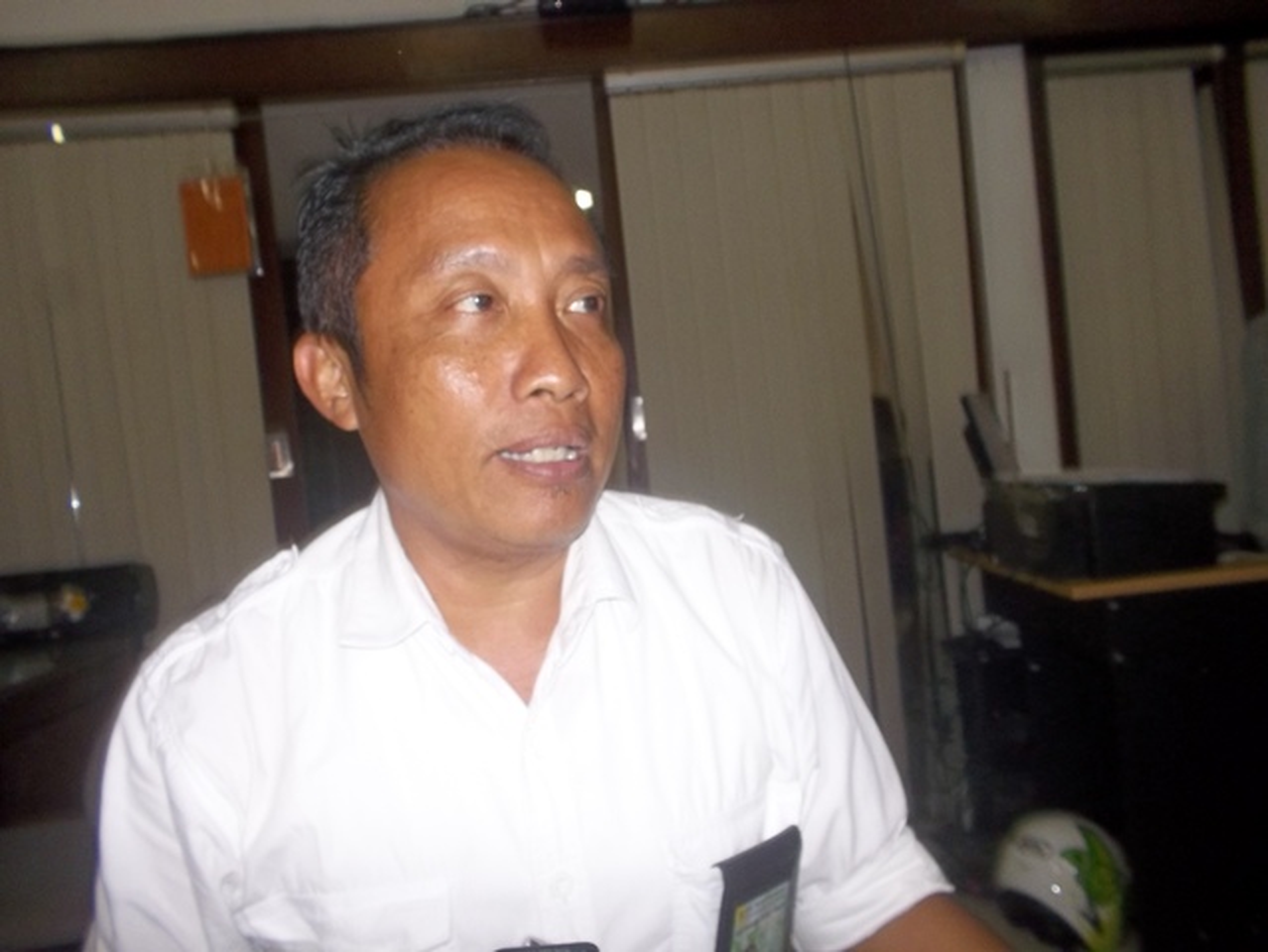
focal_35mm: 29
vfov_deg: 48.3
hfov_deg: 61.6
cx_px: 634
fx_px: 1063
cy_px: 476
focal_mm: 4.1
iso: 160
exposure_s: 1/30
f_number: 3.3
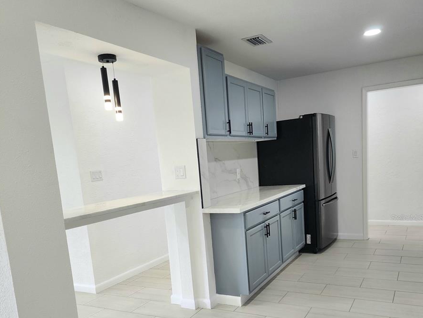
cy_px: 218
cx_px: 211
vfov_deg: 44.6
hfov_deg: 58.3
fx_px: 379
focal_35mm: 31
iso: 100
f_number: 1.8
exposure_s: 1/120
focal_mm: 6.4
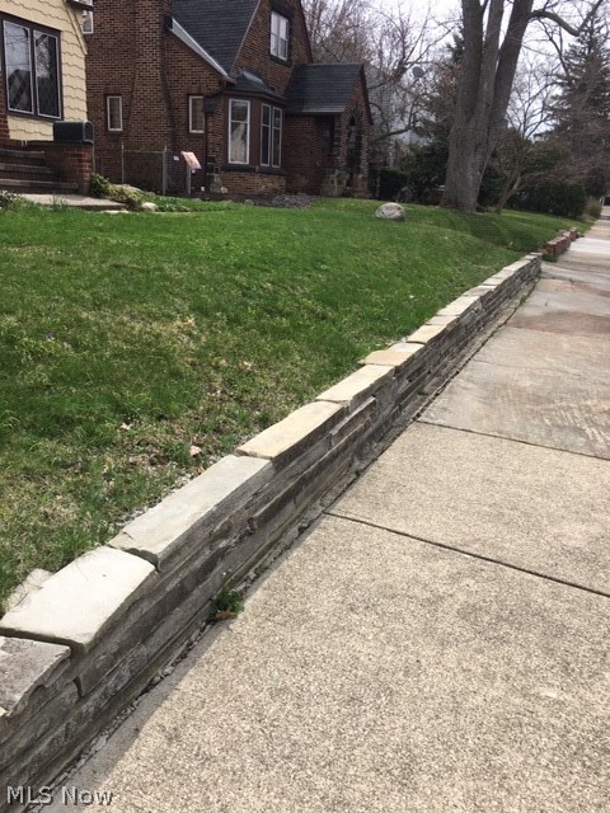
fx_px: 681
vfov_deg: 61.7
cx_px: 305
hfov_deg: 48.2
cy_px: 406
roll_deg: -3.8
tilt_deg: -15.7
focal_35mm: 29
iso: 25
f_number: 2.2
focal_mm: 4.15
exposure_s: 1/1115
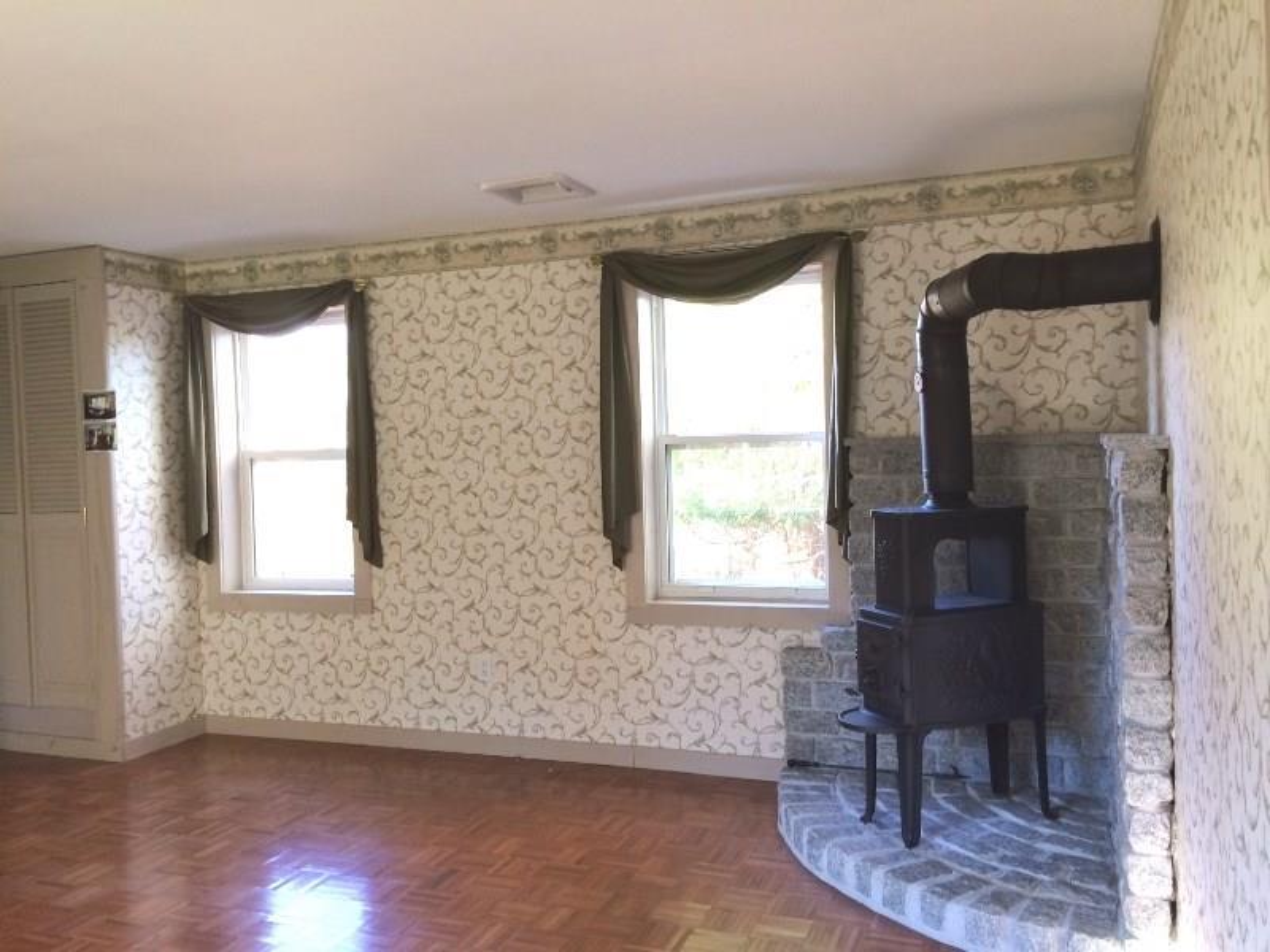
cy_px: 476
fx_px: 1064
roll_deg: +2.0
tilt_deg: -4.5
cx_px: 635
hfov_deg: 61.7
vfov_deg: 48.2
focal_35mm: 29
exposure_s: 1/30
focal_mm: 4.15
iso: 80
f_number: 2.2
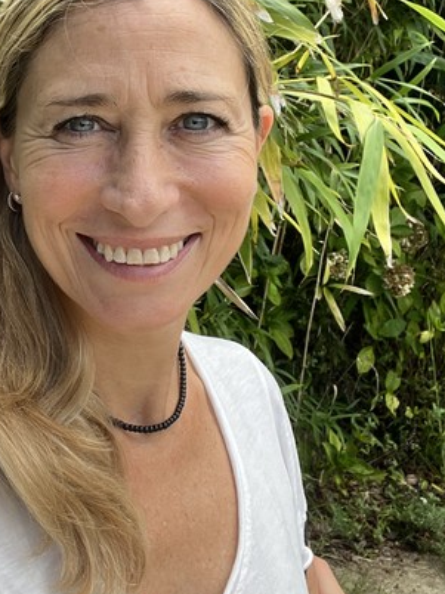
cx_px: 75
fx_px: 875
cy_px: 151
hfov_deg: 27.8
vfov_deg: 36.7
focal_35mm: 51
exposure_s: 1/247
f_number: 2.2
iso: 32
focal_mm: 2.71
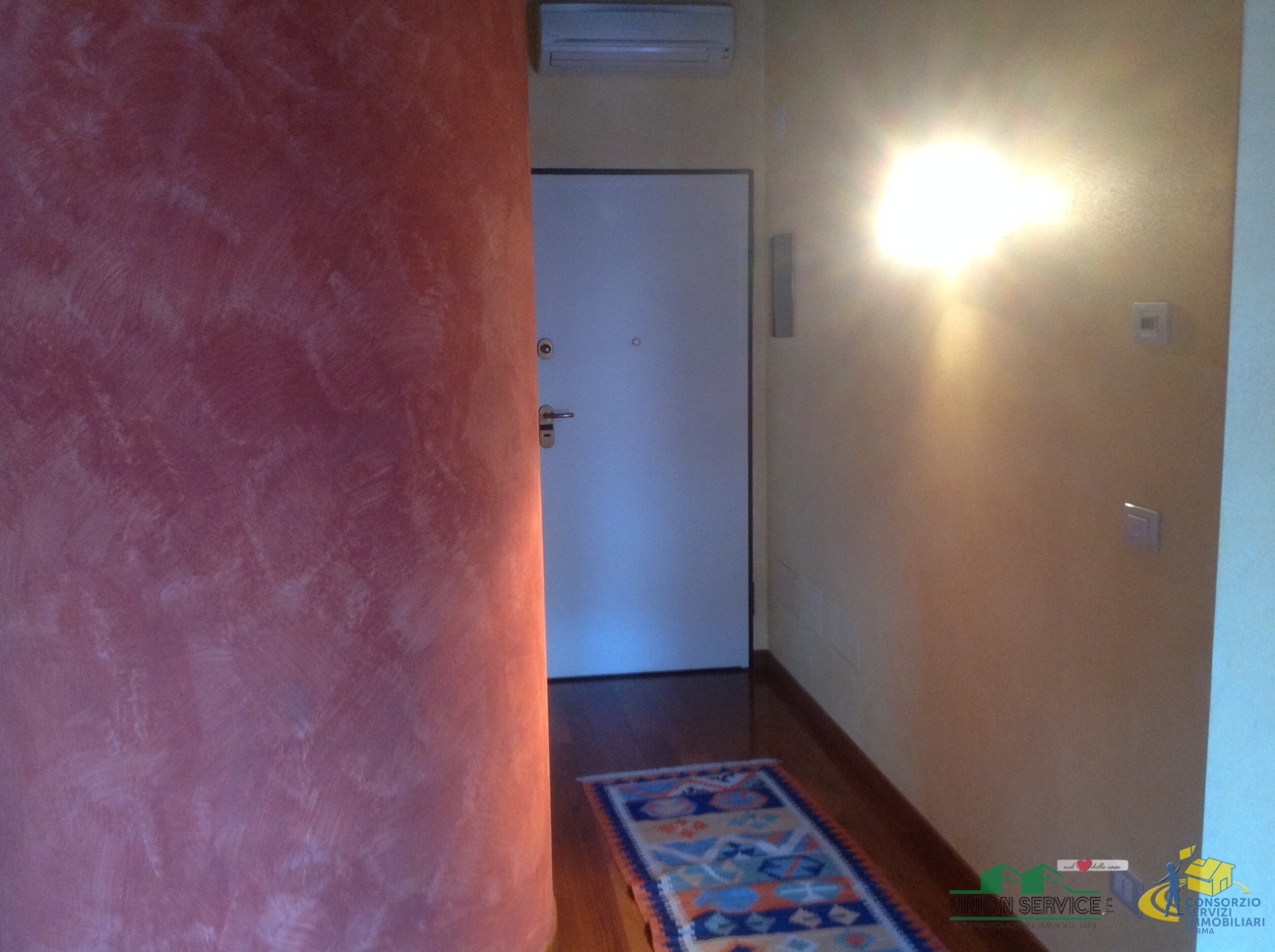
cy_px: 476
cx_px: 638
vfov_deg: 40.6
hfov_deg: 52.7
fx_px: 1287
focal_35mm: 35
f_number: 2.4
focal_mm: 4.28
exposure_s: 1/15
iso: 250
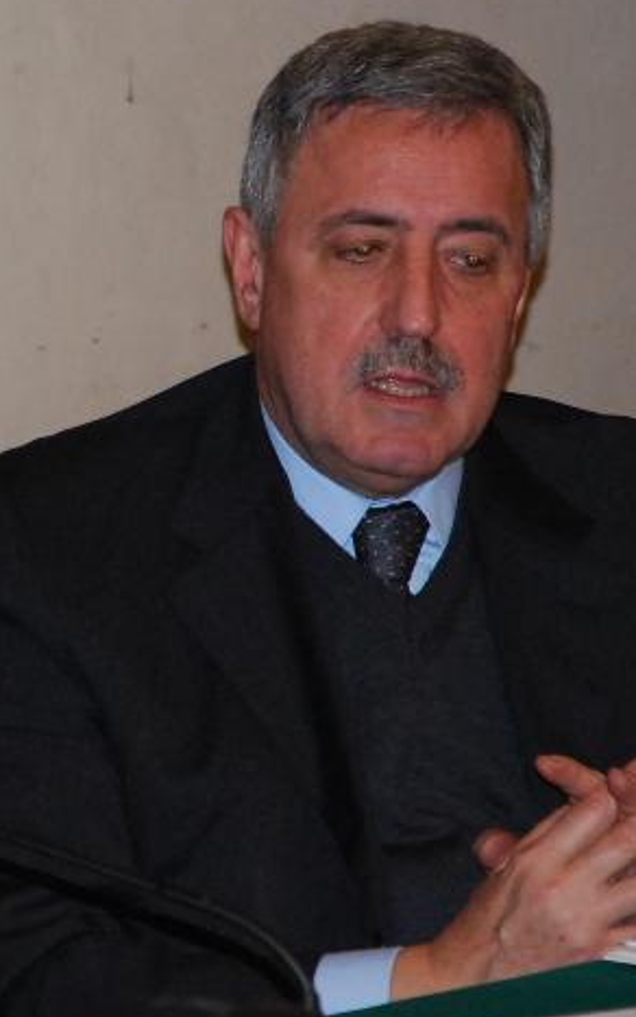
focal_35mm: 349
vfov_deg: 6.0
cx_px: -205
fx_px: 9679
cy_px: 536
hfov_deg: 3.8
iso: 900
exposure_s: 1/60
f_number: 5.6
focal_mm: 105
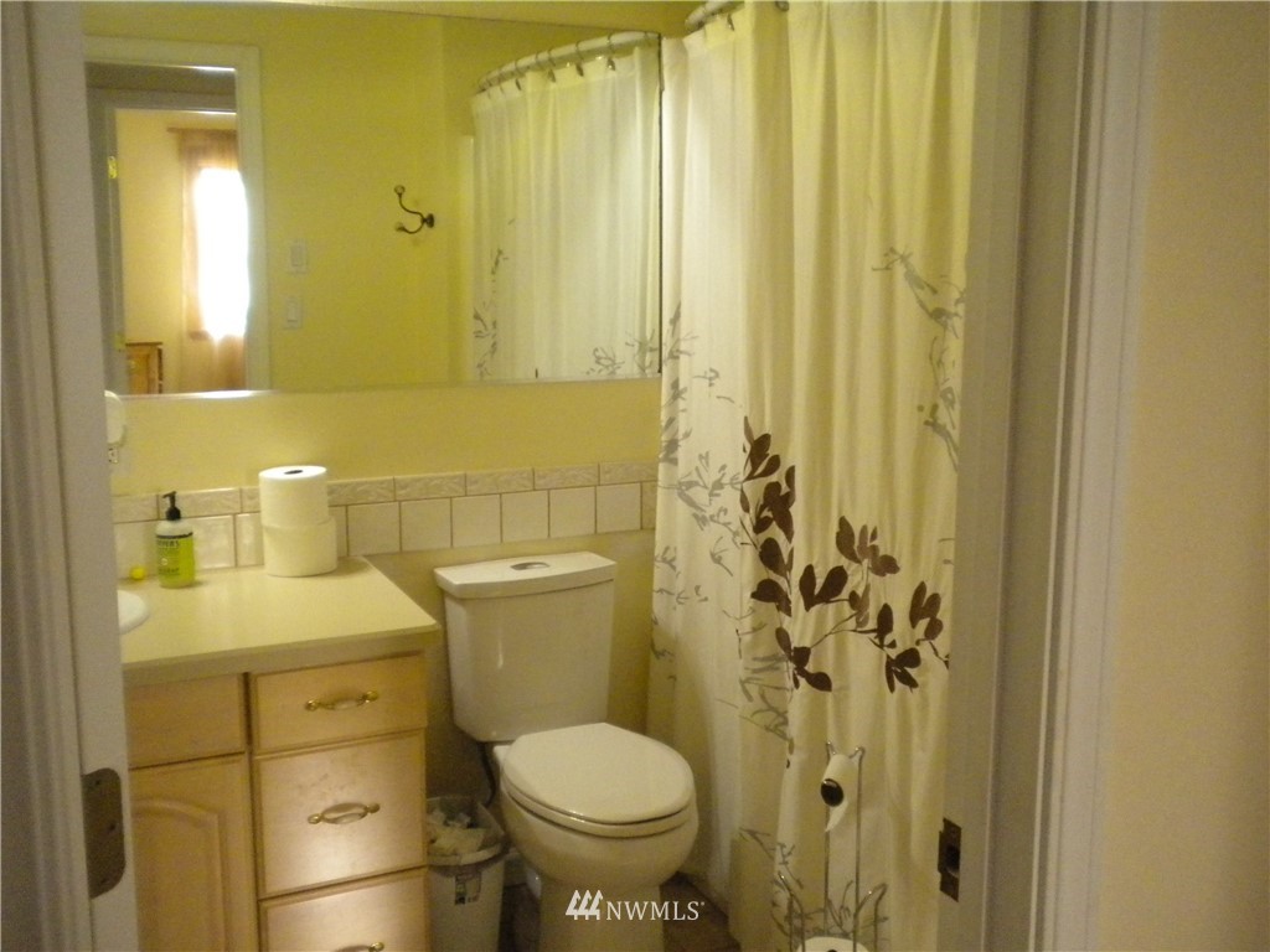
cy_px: 476
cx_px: 635
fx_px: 1284
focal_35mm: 35
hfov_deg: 52.6
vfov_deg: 40.7
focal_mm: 6.3
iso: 828
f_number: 3.1
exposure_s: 1/117
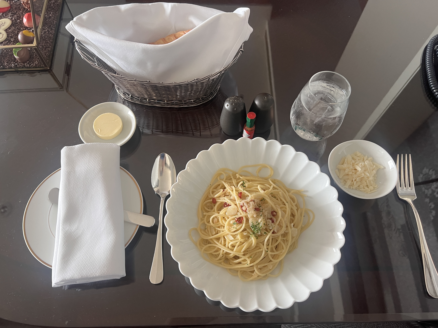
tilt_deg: -63.4
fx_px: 329
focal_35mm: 26
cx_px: 219
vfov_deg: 53.1
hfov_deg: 67.3
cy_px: 164
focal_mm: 5.7
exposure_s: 1/96
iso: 125
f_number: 1.5
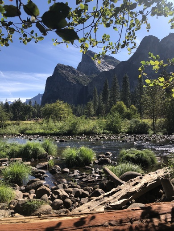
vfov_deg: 63.4
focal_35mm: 28
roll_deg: -1.9
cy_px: 116
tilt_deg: +1.1
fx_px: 188
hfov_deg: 49.7
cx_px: 87
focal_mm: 3.99
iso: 20
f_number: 1.8
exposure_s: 1/1200
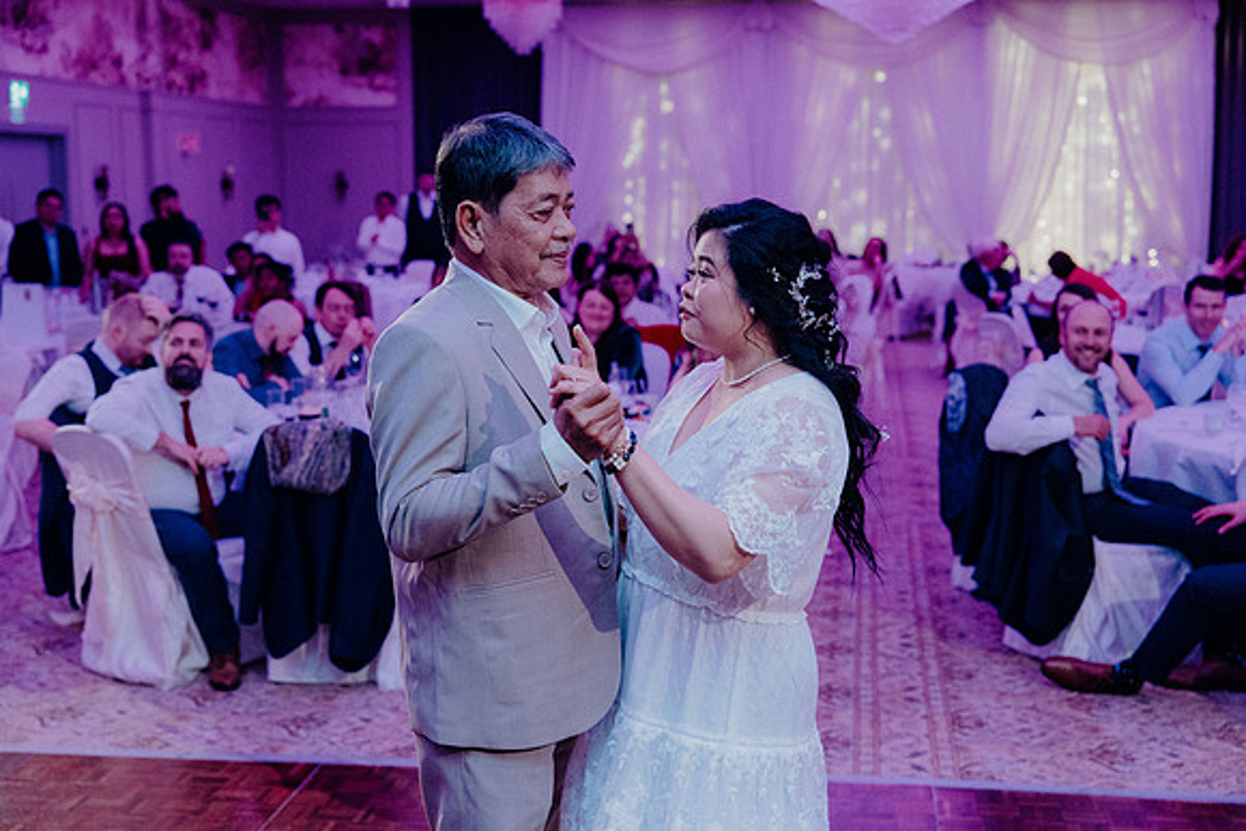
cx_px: 623
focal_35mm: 47
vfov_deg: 28.7
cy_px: 416
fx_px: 1627
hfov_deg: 41.9
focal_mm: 47
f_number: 3.5
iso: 3200
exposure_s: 1/160
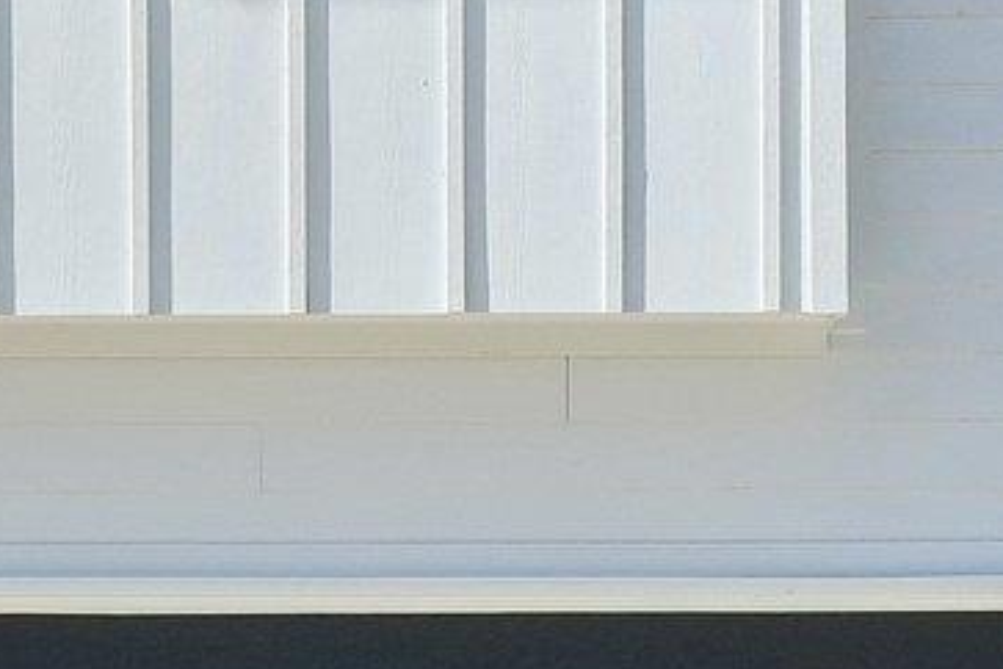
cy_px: -159
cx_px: 334
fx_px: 5182
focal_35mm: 186
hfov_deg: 11.0
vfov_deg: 7.3
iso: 400
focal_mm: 22
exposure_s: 1/2000
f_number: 8
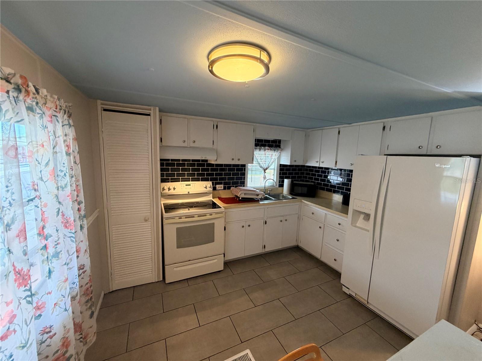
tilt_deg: -11.5
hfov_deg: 102.1
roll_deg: -1.6
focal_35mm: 14
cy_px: 180
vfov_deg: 85.7
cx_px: 241
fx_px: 195
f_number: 2.2
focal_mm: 2.22
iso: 200
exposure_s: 1/60
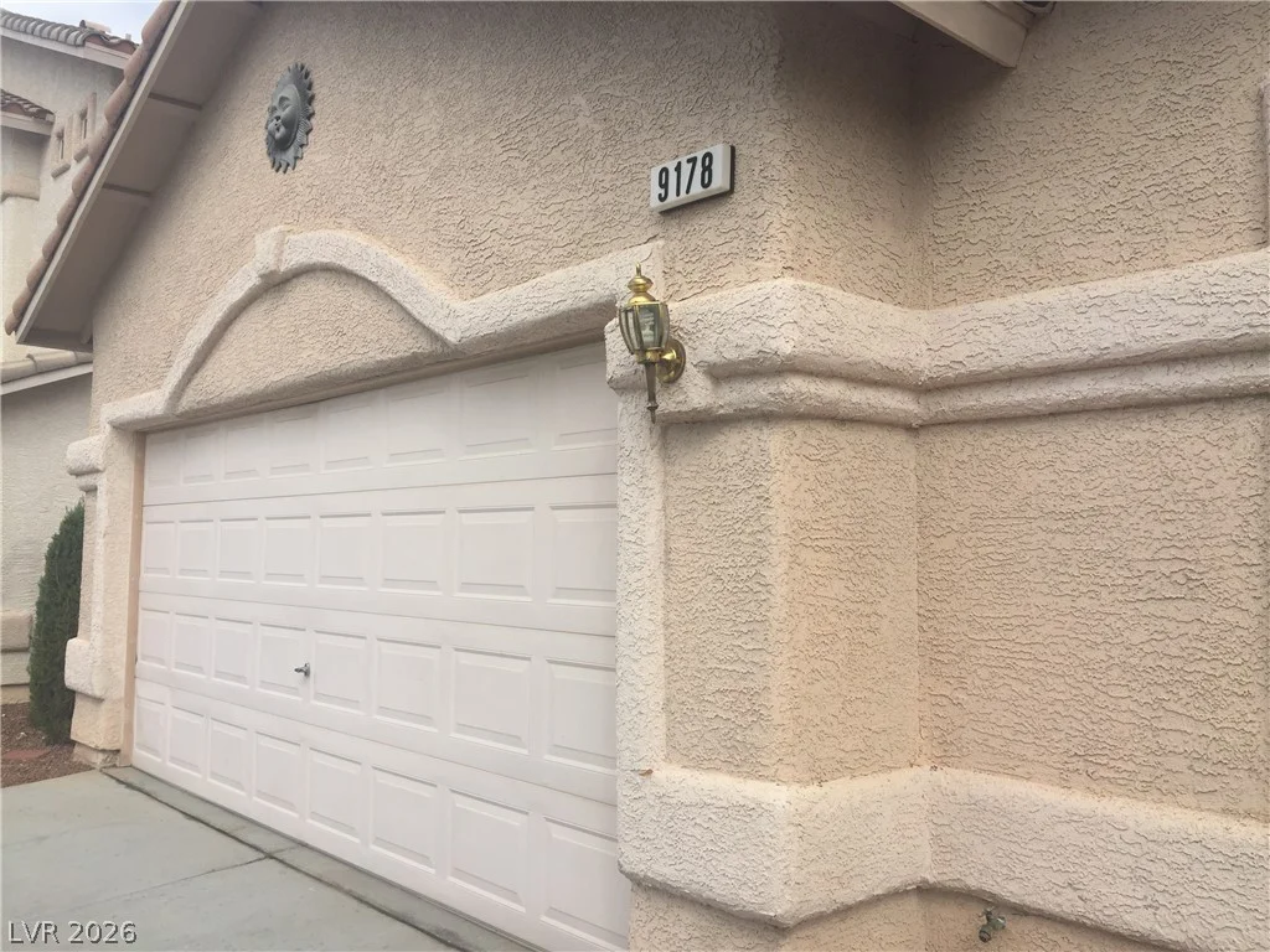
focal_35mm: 29
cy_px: 476
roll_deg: -0.8
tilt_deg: +4.5
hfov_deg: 61.7
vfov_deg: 48.2
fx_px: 1064
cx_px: 635
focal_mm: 4.15
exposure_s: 1/2083
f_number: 2.2
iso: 32
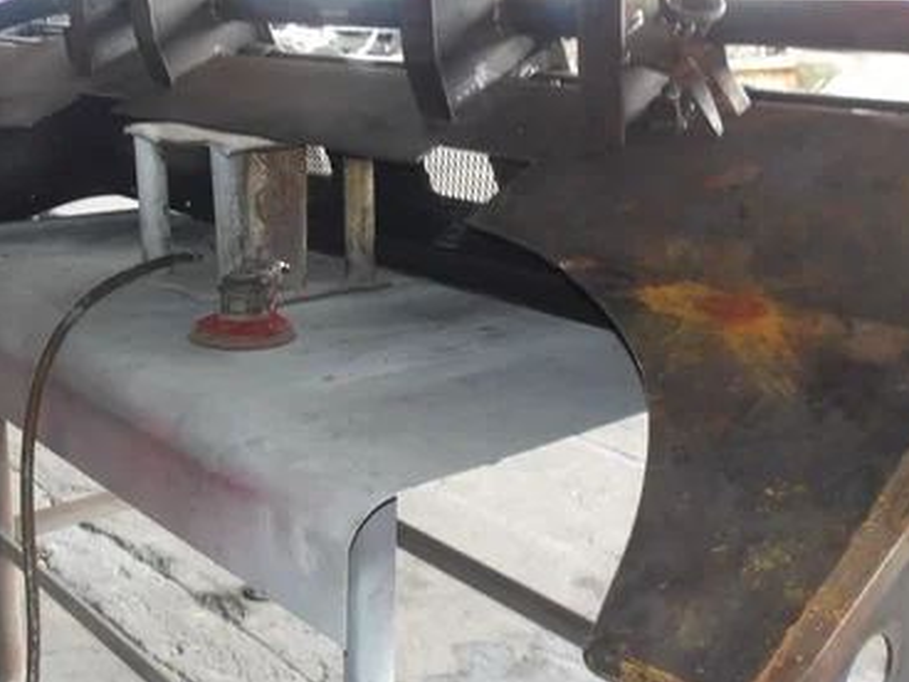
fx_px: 1155
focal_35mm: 44
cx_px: 378
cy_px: 297
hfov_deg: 42.8
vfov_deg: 32.8
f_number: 3
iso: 100
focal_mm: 4.9
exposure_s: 1/44
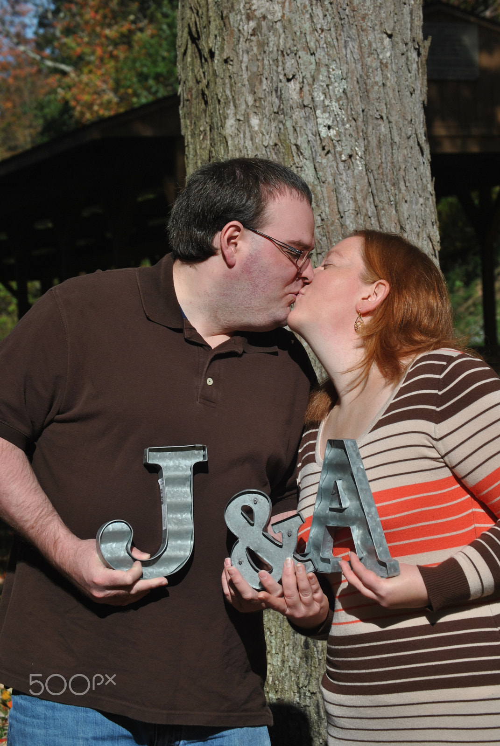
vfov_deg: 21.9
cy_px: 373
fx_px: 1932
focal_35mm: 93
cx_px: 250
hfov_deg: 14.7
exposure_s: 1/640
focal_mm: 62
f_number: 6.3
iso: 100
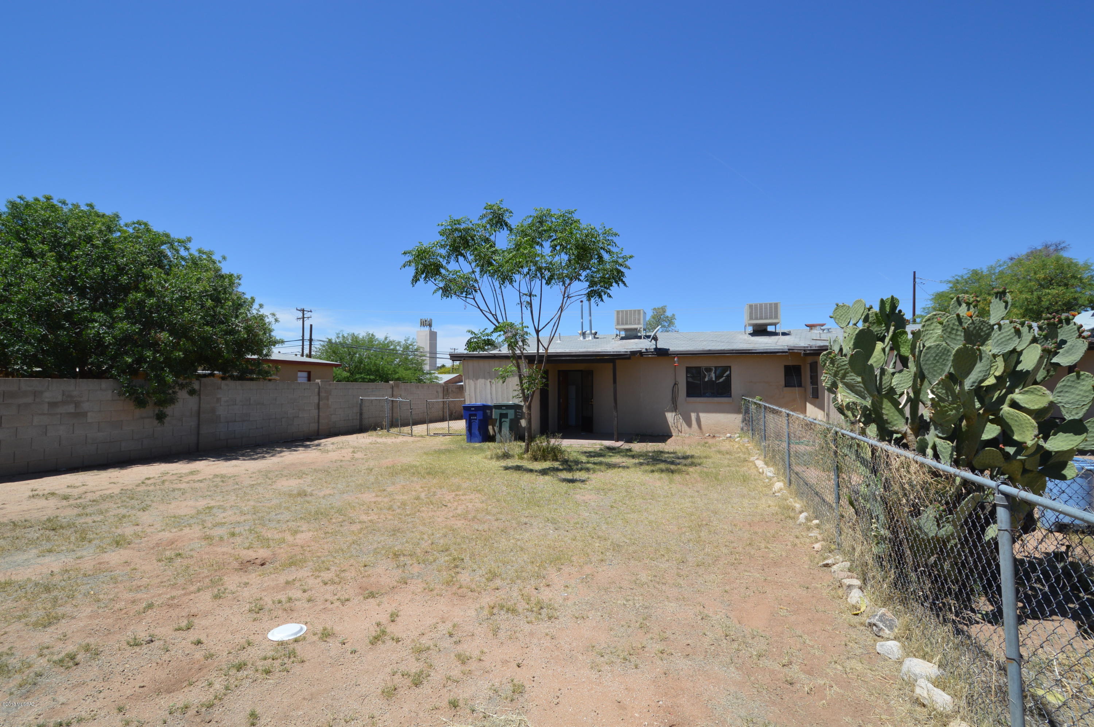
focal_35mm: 15
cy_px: 364
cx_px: 547
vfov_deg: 77.2
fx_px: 455
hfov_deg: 100.4
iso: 100
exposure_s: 1/250
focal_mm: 10
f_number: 8
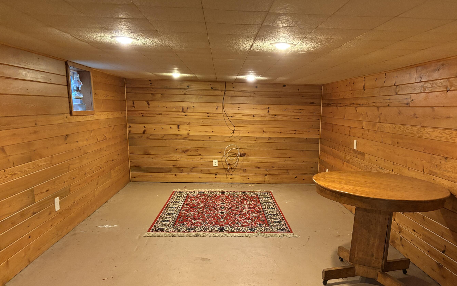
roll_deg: -1.2
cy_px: 186
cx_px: 254
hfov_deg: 61.1
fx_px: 386
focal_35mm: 31
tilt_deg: -10.3
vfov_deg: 40.2
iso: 500
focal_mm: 5.96
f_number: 1.6
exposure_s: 1/30
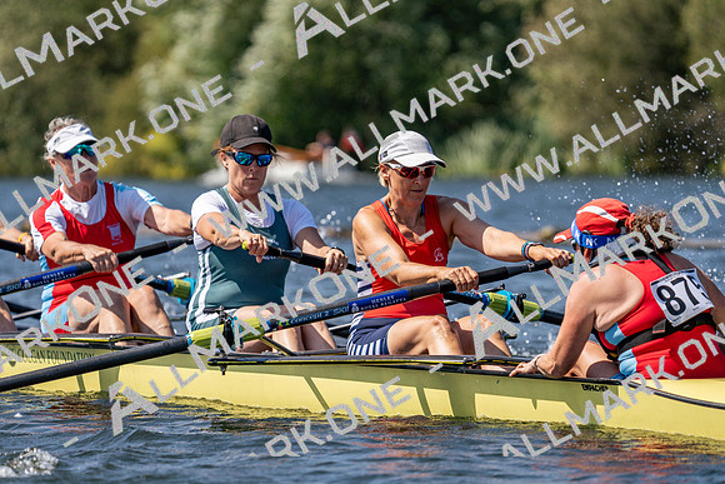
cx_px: 362
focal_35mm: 338
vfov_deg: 4.1
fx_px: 6808
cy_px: 242
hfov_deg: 6.1
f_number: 6.3
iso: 250
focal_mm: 338
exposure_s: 1/2000
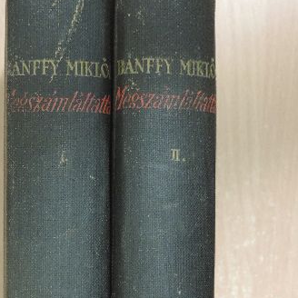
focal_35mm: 95
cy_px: 259
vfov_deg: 18.1
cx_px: 81
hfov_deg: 18.2
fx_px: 925
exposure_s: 1/13
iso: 800
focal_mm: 9.8
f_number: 3.7
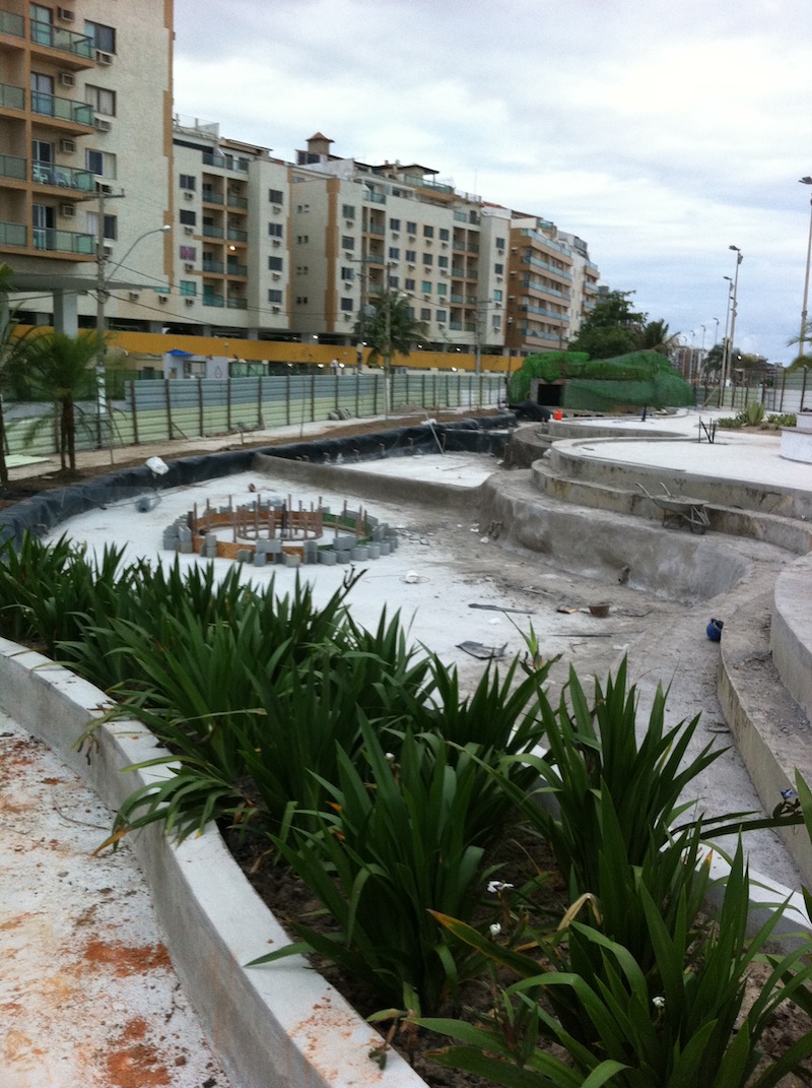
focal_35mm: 35
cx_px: 406
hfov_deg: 40.6
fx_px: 1098
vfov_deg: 52.7
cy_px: 544
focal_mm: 3.85
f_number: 2.8
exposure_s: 1/100
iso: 125
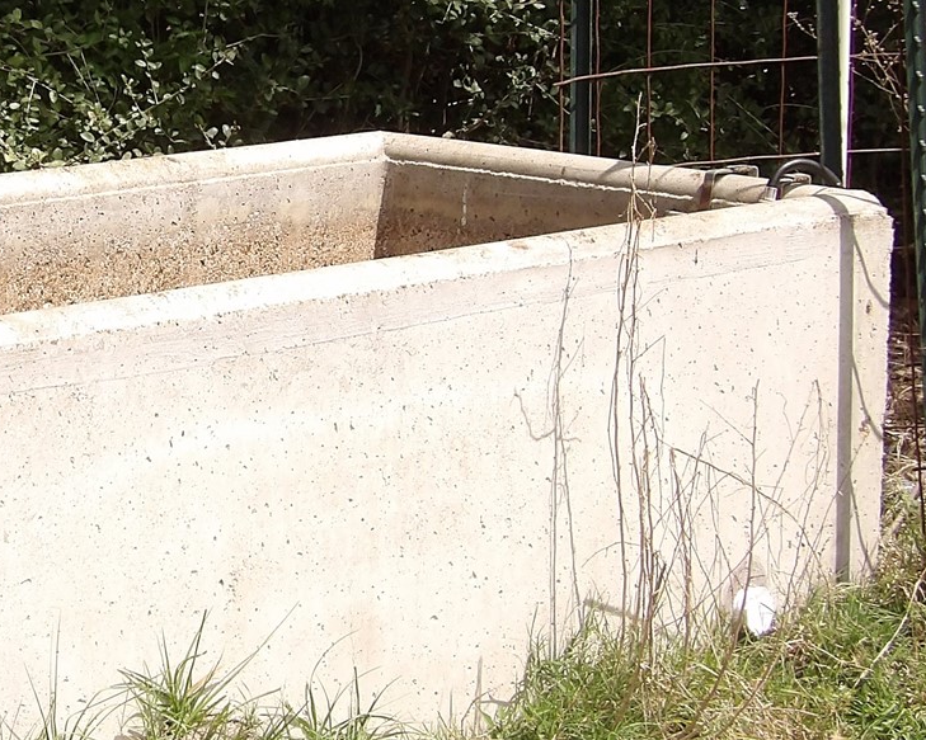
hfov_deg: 11.3
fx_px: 4658
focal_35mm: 170
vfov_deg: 9.1
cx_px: 166
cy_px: 254
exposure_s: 1/781
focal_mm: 11.1
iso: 100
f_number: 4
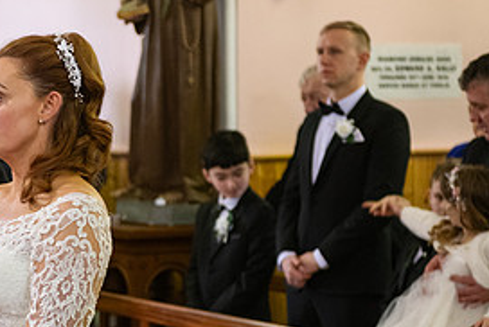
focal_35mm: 132
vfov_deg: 10.4
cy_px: 215
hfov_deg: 15.3
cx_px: 49
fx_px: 1795
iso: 1250
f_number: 3.5
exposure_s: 1/160
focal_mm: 62
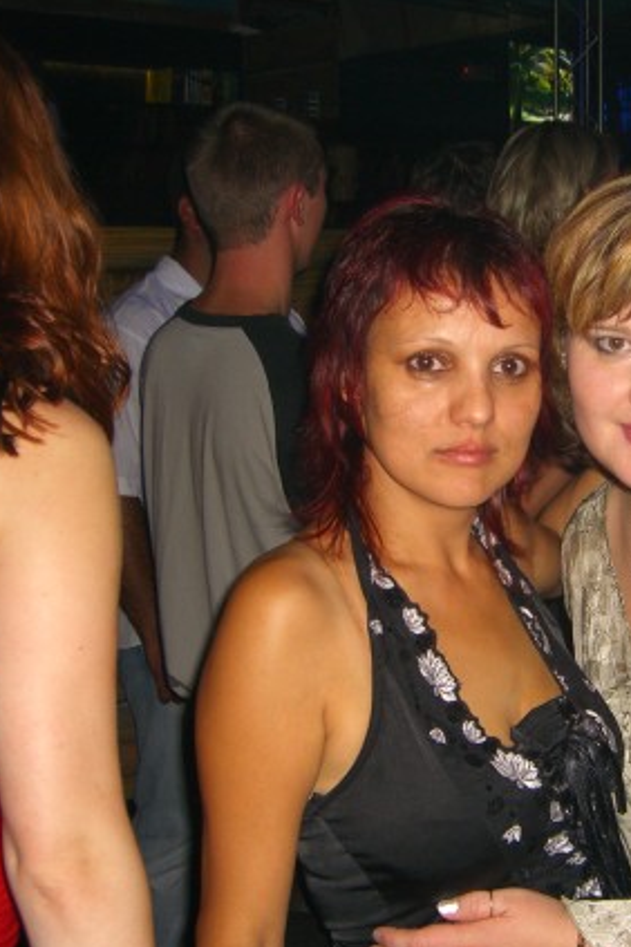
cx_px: 530
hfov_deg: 23.7
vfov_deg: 35.6
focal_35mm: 56
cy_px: 497
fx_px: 1472
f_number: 2.8
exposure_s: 1/60
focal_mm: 7.9
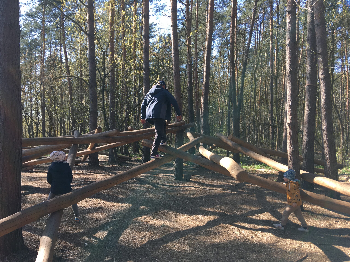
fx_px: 293
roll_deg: +0.4
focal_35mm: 29
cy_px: 131
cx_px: 175
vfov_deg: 48.2
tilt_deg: +0.2
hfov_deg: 61.7
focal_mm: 4.15
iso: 25
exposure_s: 1/270
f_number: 2.2
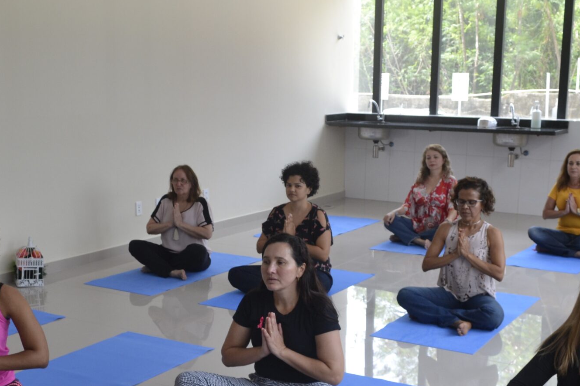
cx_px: 263
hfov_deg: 38.2
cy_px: 250
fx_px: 838
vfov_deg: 25.9
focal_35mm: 52
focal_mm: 18
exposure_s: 1/60
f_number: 4
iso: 400
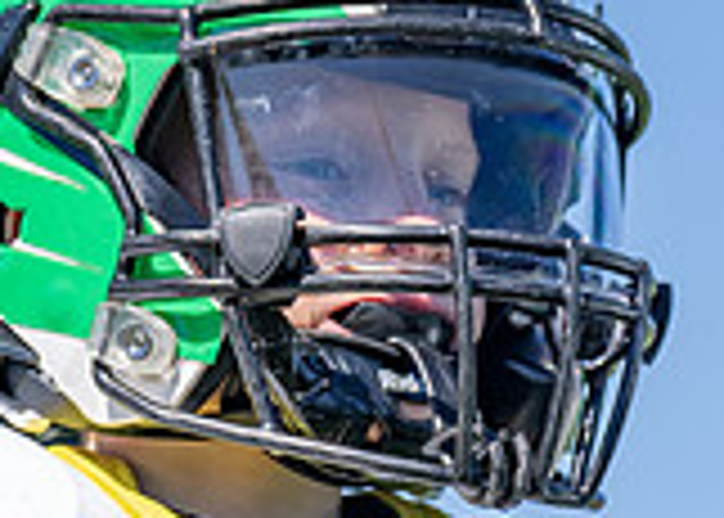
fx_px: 12173
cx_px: 150
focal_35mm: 592
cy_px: 491
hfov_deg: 3.4
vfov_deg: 2.4
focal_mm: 129
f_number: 2.8
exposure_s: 1/3200
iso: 160
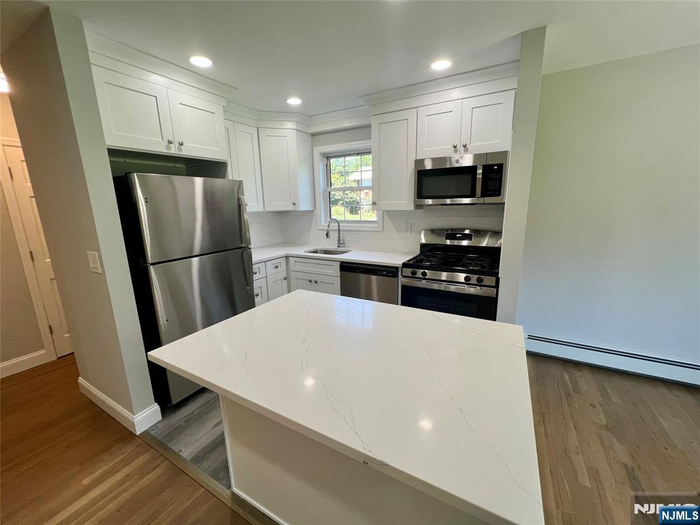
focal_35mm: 13
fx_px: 263
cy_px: 262
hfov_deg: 106.2
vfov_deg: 89.9
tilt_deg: -11.2
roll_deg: +1.4
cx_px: 350
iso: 80
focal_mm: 1.57
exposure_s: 1/120
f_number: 1.8
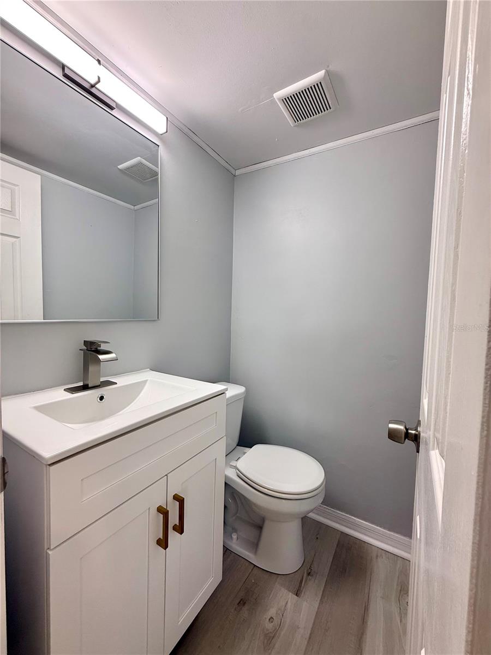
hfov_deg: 85.7
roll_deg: -2.2
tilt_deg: -2.5
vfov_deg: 102.1
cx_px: 246
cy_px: 328
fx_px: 265
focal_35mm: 14
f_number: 2.2
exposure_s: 1/120
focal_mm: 2.22
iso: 100
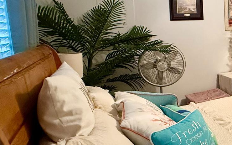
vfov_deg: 30.8
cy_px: 40
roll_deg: +1.7
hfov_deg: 39.2
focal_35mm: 41
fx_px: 259
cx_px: 258
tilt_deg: -3.1
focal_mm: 2.22
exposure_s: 1/60
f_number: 2.2
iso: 640
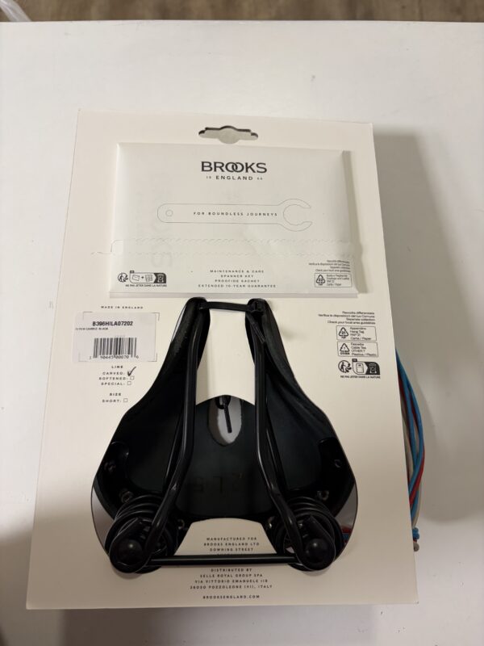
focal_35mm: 26
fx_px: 485
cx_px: 242
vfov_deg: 67.3
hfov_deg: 53.1
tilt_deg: -83.9
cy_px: 323
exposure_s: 1/75
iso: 125
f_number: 1.6
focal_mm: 5.96
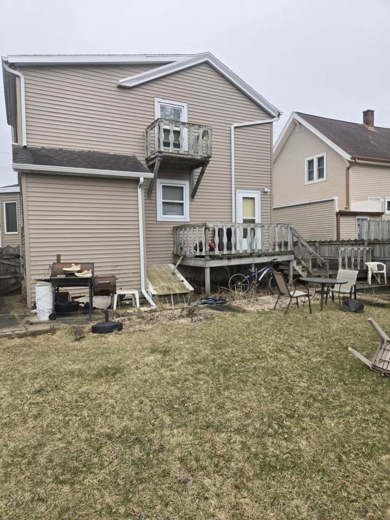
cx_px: 195
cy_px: 260
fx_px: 346
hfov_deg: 58.9
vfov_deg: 73.9
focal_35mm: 23
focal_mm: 5.4
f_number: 1.8
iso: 25
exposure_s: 1/538
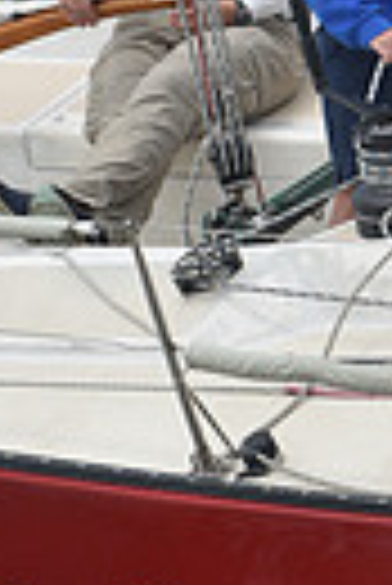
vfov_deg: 2.3
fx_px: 14513
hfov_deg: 1.5
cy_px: 40
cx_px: 300
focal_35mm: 891
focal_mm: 200
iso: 250
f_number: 8
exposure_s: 1/800
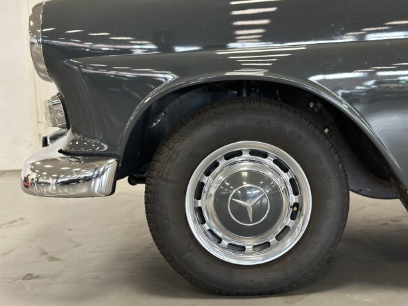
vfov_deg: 29.1
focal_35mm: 50
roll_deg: +1.3
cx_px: 205
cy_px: 149
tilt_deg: -7.5
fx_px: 590
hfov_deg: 38.2
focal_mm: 6.86
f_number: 1.78
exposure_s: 1/60
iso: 320
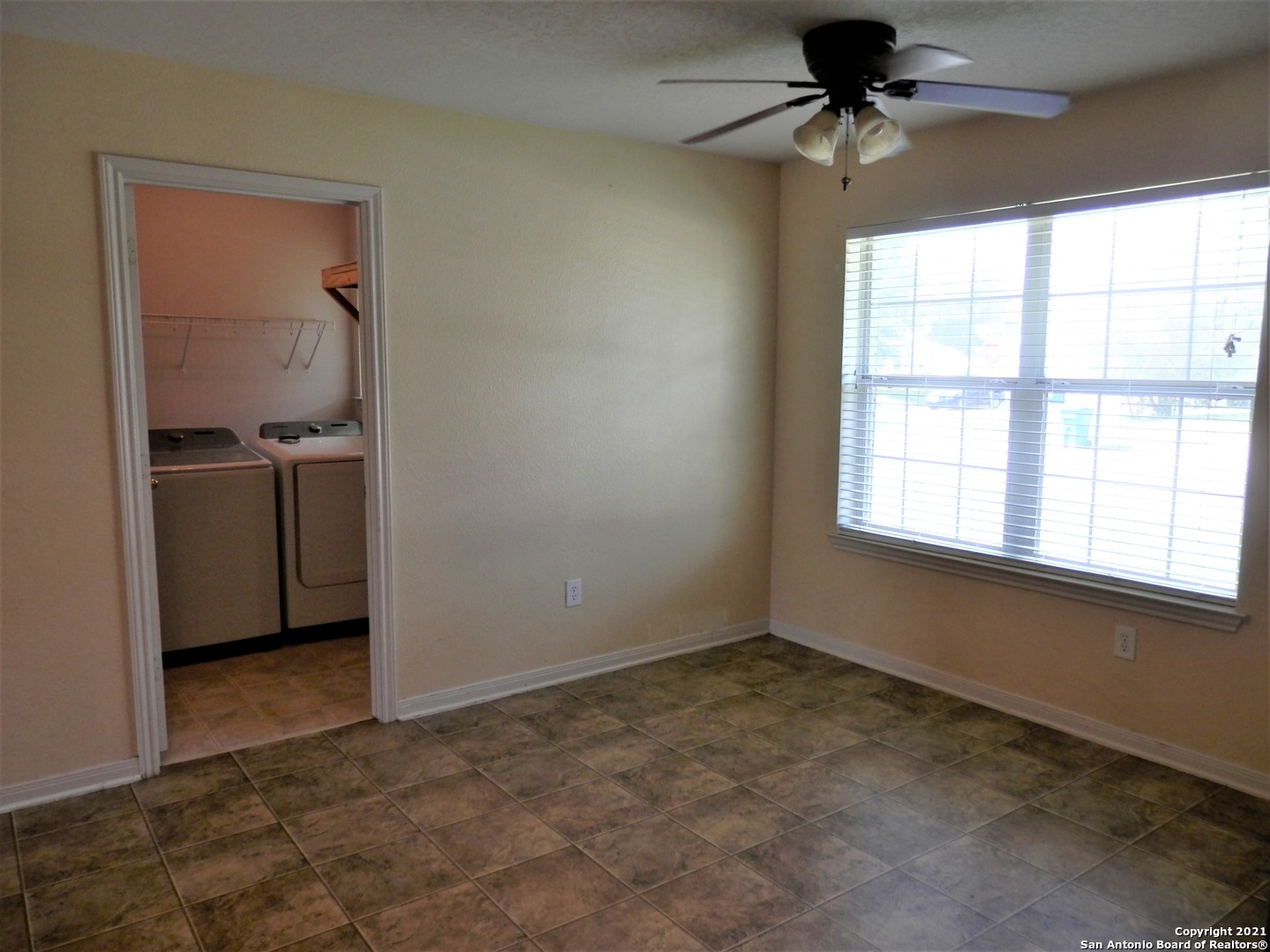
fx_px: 917
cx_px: 635
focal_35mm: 25
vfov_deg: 54.9
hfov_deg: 69.4
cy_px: 476
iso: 80
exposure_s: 1/40
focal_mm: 4.5
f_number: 3
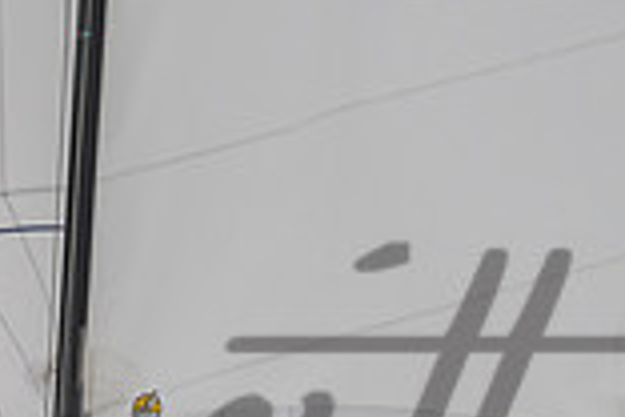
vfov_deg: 1.8
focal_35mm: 744
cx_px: -4
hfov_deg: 2.8
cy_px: 439
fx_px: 12916
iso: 800
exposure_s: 1/1250
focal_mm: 200
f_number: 9
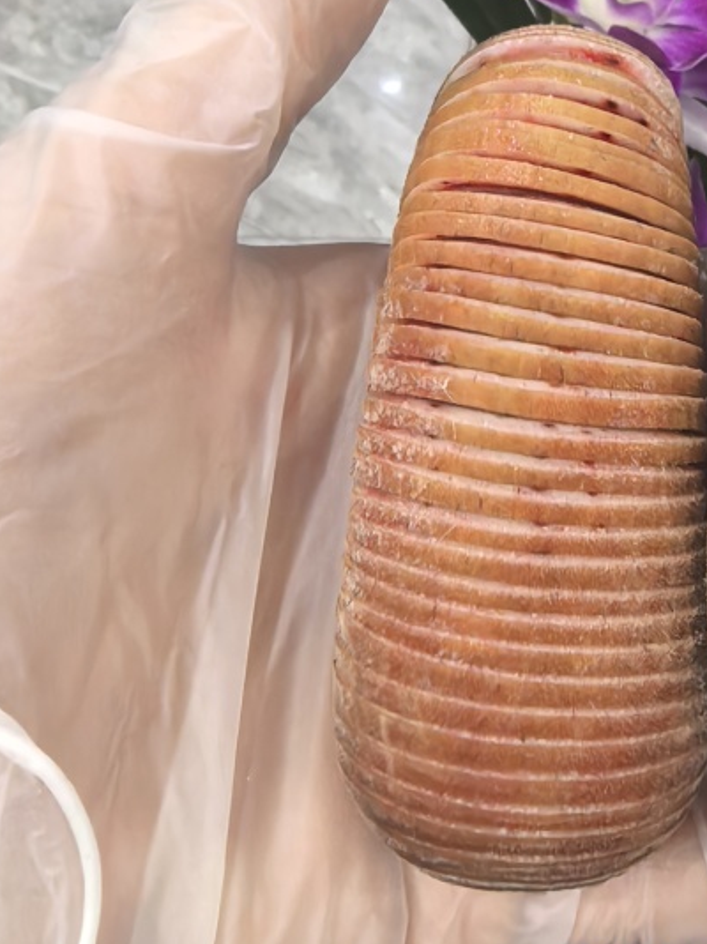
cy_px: 409
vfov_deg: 35.5
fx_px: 1472
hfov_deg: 26.1
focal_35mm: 54
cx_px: 642
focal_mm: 1.76
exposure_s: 1/33.3
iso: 320
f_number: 2.2
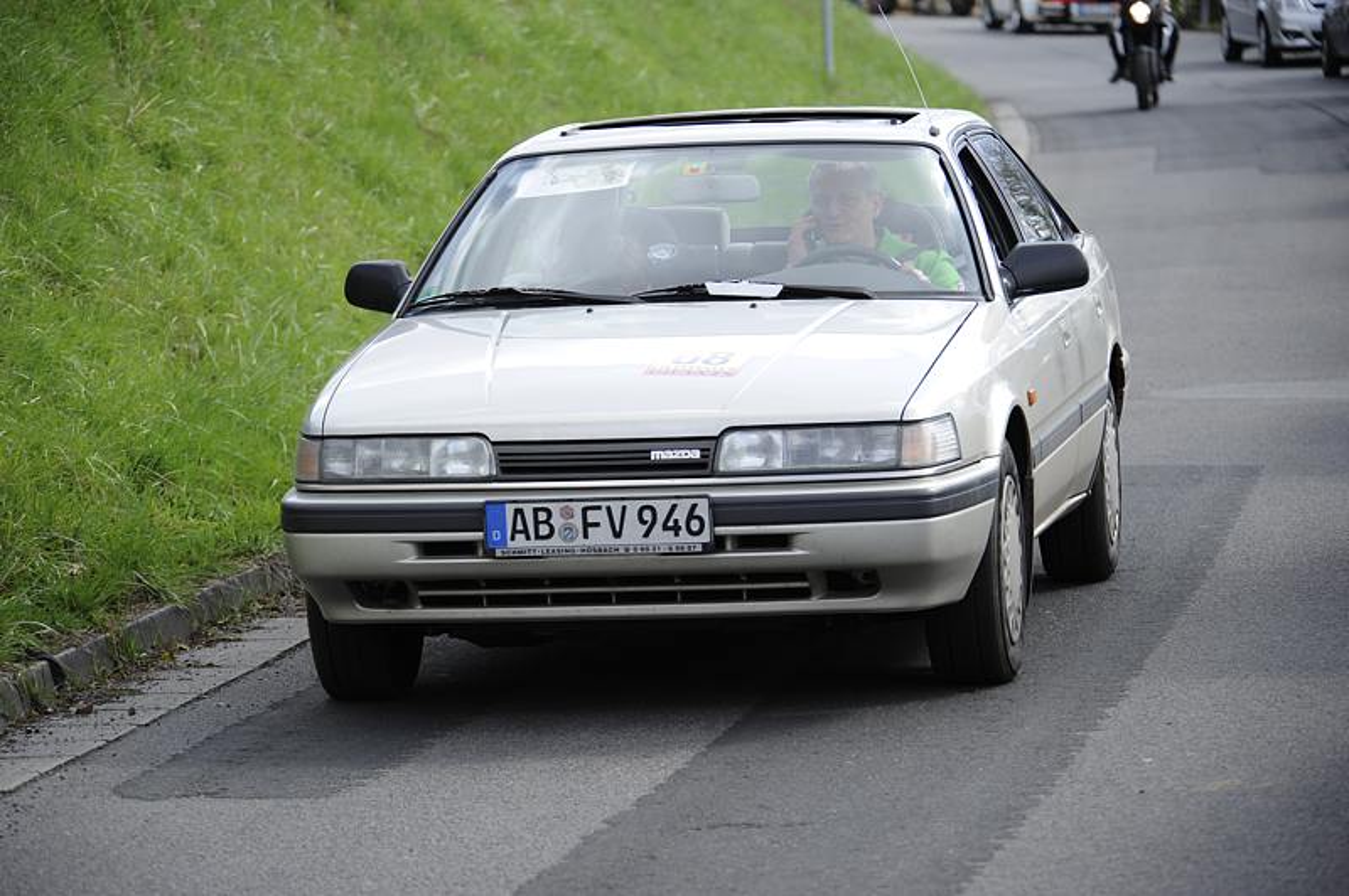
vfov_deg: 7.8
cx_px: 674
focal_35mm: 175
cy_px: 448
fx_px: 6552
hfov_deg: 11.8
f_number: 5.6
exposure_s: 1/400
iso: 320
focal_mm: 175
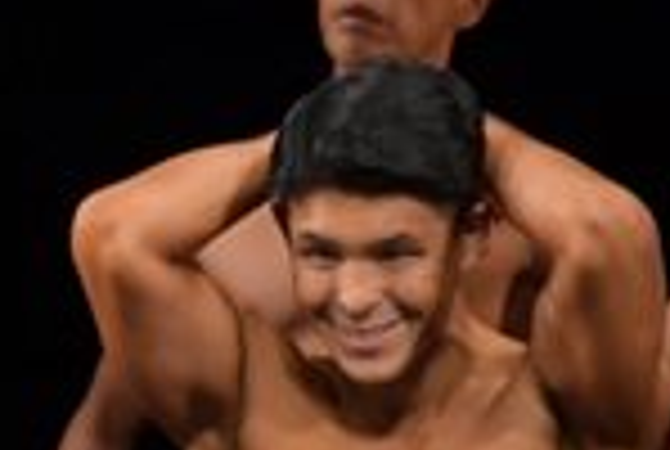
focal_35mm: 1400
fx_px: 26107
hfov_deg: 1.5
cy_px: 1040
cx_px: -537
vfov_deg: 1.0
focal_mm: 180
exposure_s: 1/400
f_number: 5.6
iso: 3200
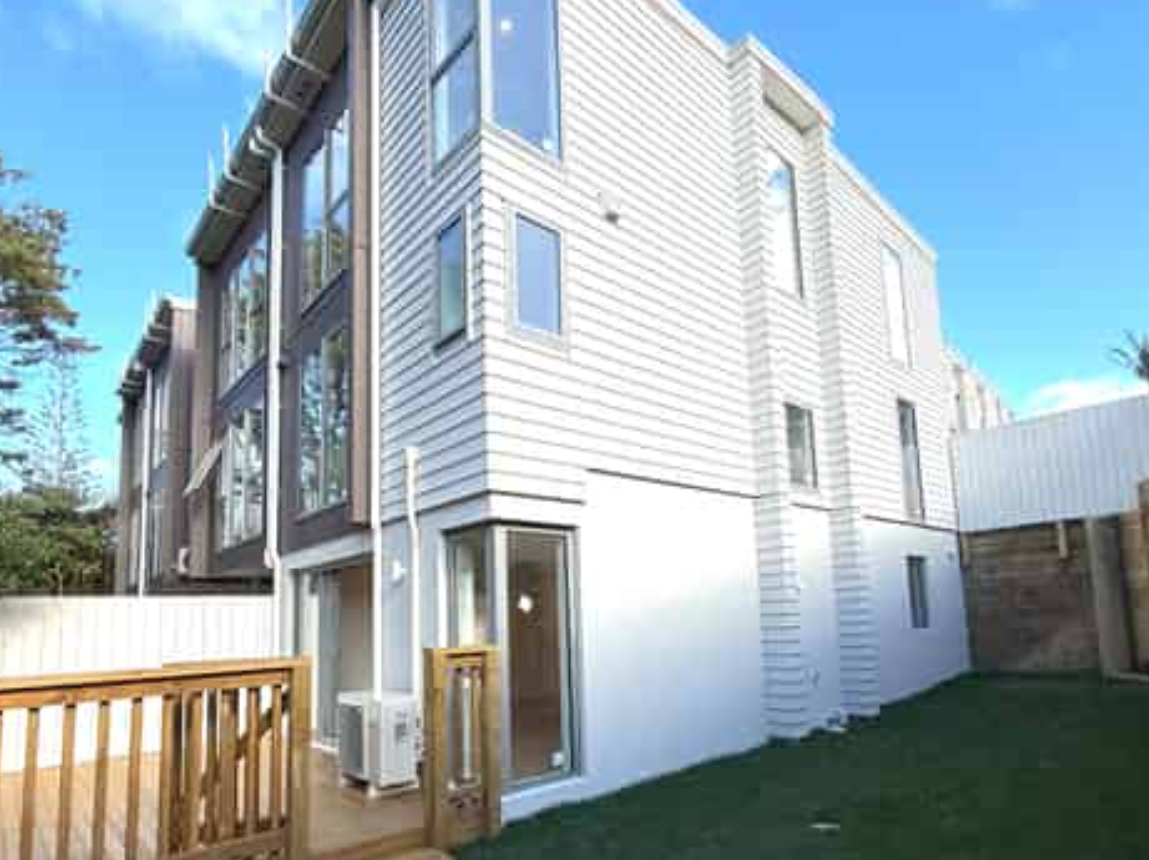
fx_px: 663
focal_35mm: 20
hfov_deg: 81.6
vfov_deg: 64.8
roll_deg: +2.4
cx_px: 623
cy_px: 545
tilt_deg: +7.0
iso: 50
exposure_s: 1/742
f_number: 2.2
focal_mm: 2.22
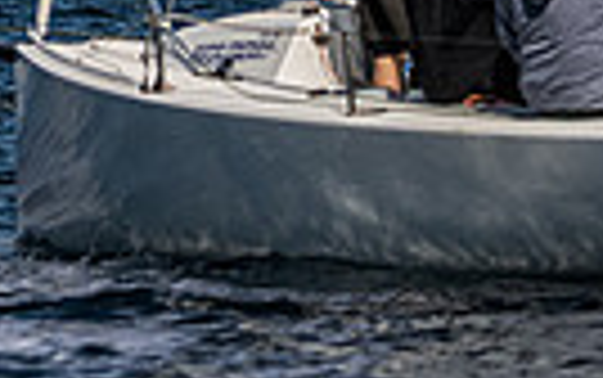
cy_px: -391
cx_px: -506
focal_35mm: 745
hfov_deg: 2.8
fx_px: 12253
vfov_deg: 1.8
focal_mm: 155
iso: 400
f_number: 4.8
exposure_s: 1/8000
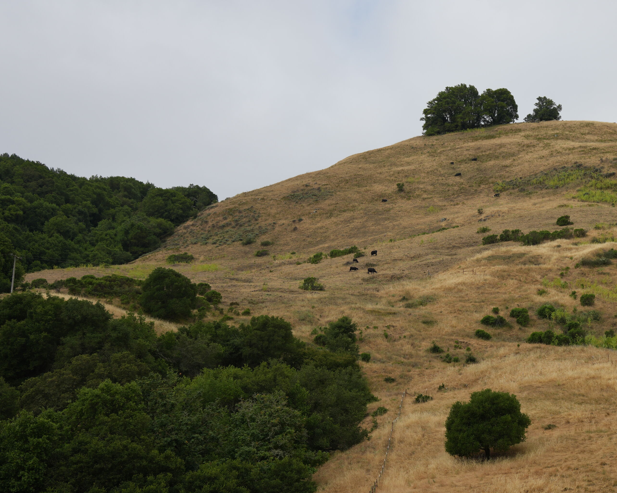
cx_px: 459
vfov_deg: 18.3
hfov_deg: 22.5
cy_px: 239
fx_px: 1534
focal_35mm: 84
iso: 125
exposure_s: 1/1000
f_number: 4.5
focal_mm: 53
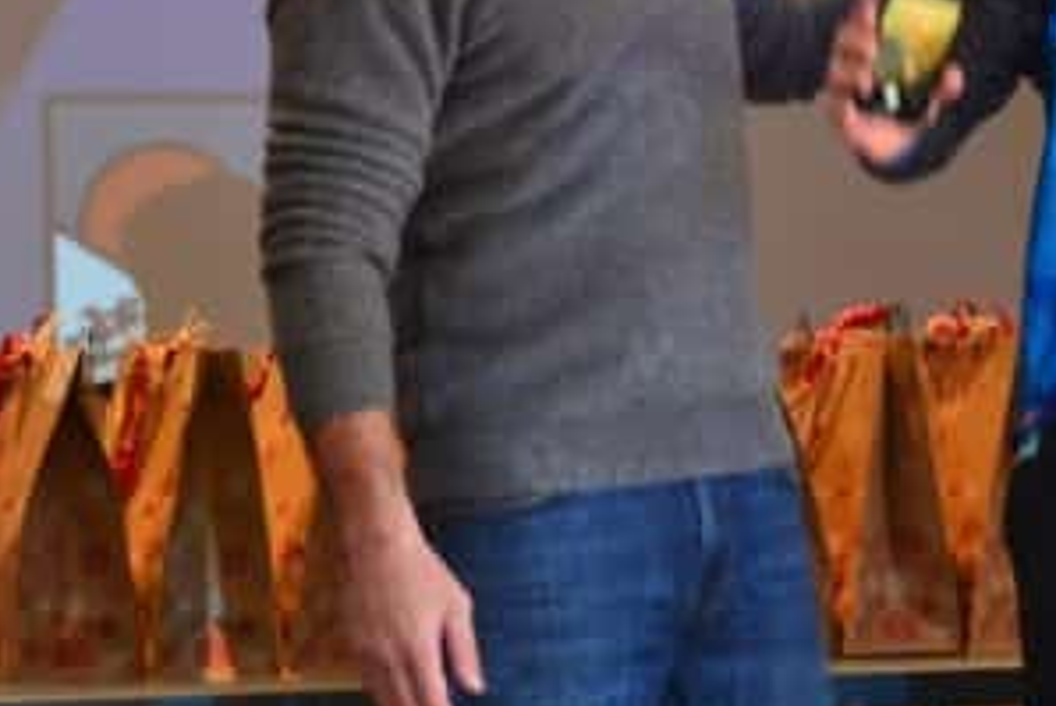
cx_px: 872
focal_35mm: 193
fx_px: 5664
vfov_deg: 7.1
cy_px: 71
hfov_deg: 10.6
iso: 800
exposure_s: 1/40
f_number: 4.8
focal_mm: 50
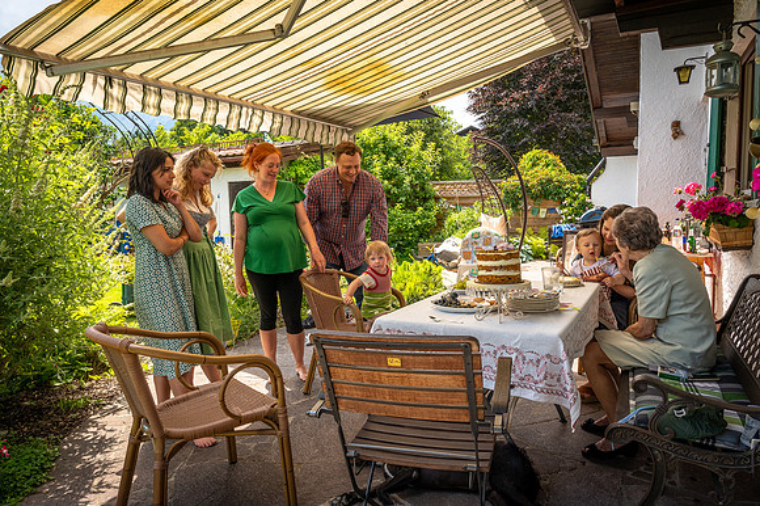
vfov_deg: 53.1
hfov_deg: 73.8
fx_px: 506
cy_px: 253
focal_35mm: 24
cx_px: 380
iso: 250
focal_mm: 24
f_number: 11
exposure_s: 1/125
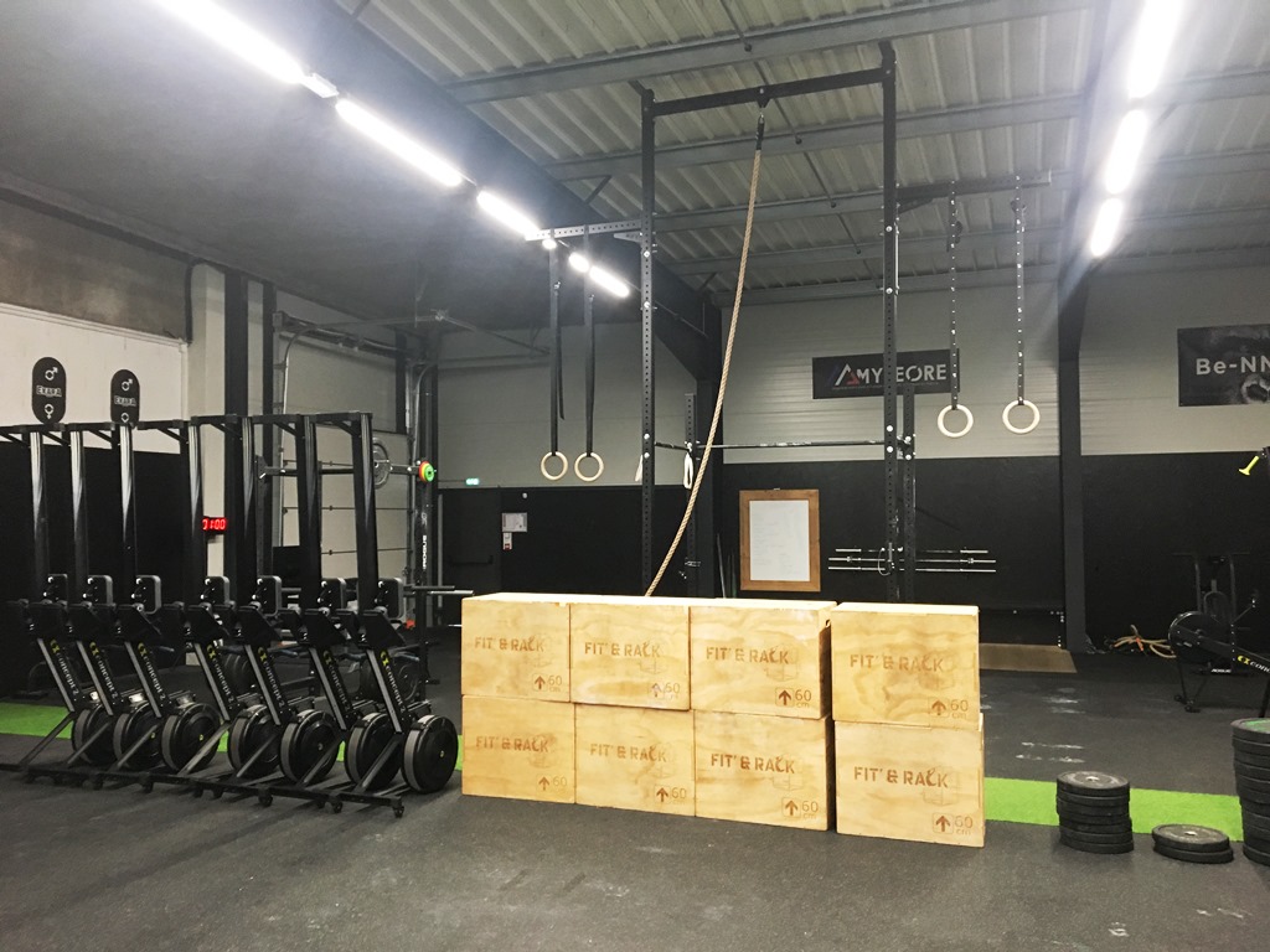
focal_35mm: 29
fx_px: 1064
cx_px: 635
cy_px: 476
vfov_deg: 48.2
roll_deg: -0.4
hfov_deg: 61.7
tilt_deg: +3.0
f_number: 2.2
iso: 250
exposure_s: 1/33
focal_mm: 4.15
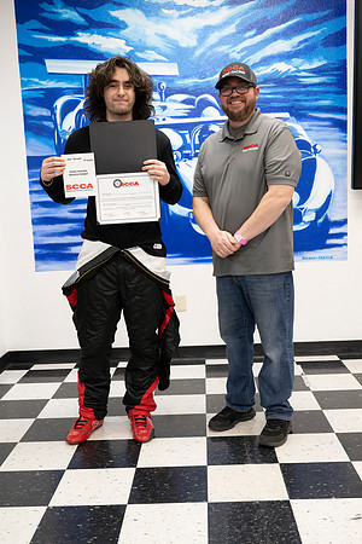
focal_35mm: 39
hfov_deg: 34.2
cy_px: 272
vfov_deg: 49.6
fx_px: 588
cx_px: 181
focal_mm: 39
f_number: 7.1
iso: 11400
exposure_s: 1/250
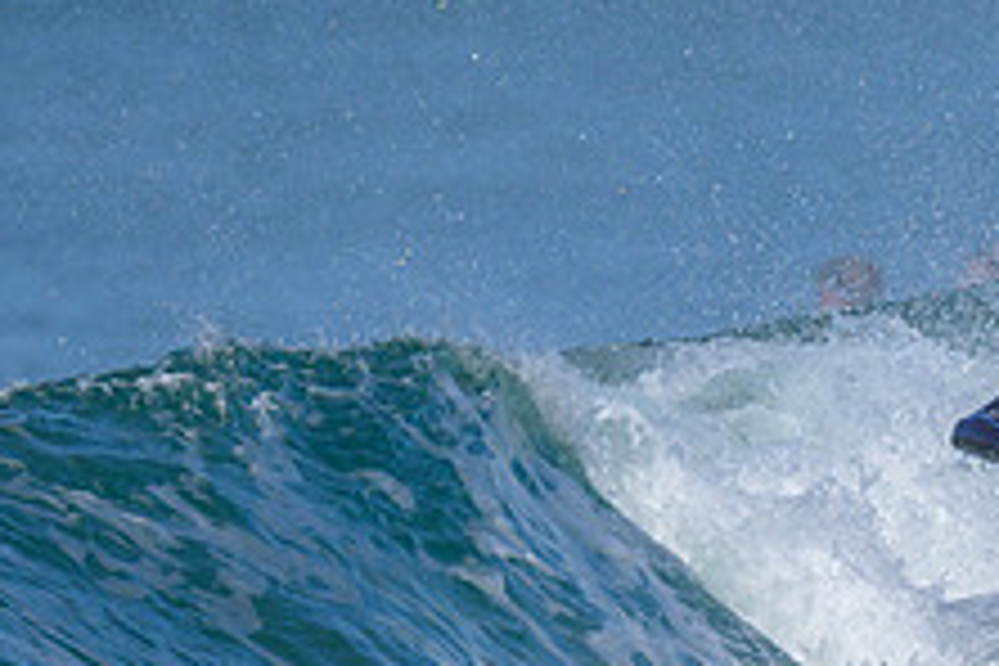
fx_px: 79165
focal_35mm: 2853
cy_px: 585
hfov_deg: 0.7
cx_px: 1323
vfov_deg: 0.5
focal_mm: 800
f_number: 6.3
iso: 220
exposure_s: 1/2000
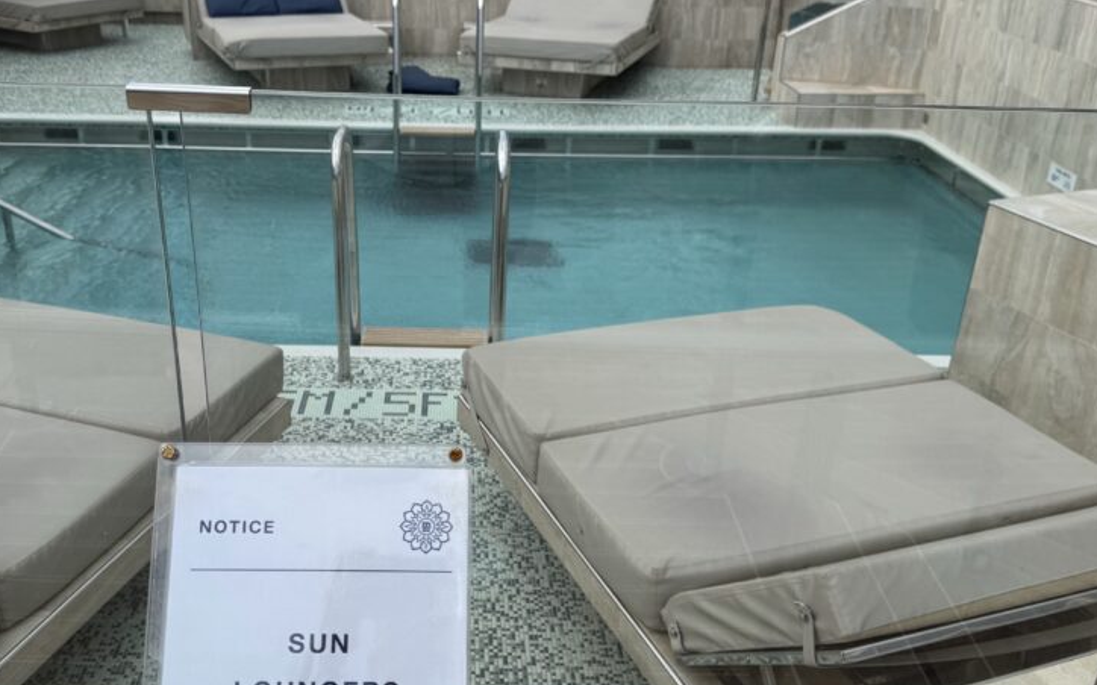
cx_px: 452
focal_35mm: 36
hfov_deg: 53.7
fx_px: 1076
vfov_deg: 35.3
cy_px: 361
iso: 80
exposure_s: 1/4049
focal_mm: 6.76
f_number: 1.78
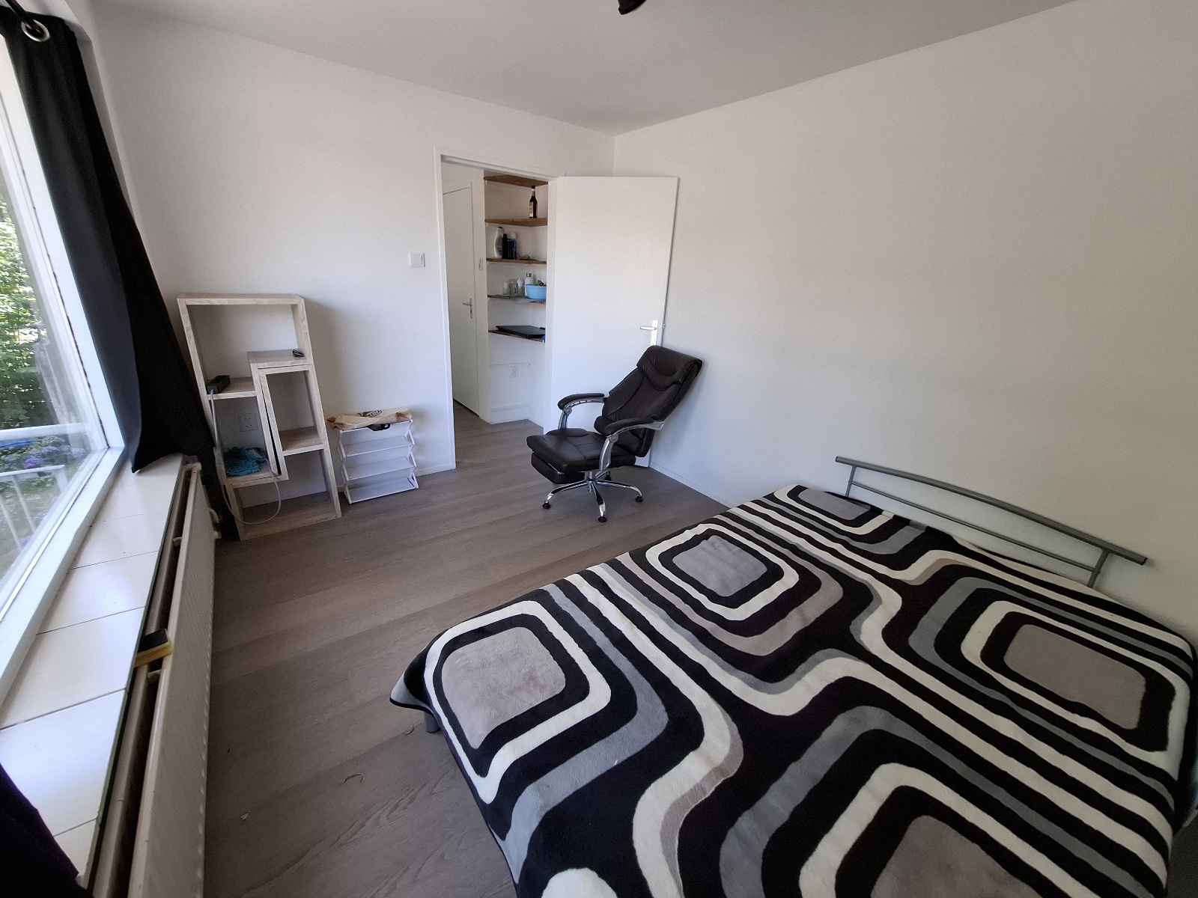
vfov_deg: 89.9
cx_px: 599
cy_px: 449
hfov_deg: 106.2
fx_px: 450
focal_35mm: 13
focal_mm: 1.74
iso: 64
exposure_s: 1/50
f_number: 2.2
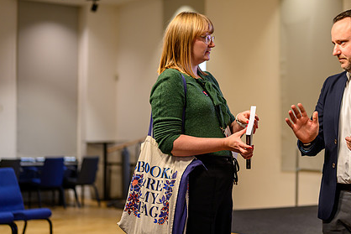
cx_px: 217
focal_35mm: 71
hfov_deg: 28.4
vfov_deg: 19.2
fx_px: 692
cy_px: 125
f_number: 1.8
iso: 320
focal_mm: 50
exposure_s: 1/200
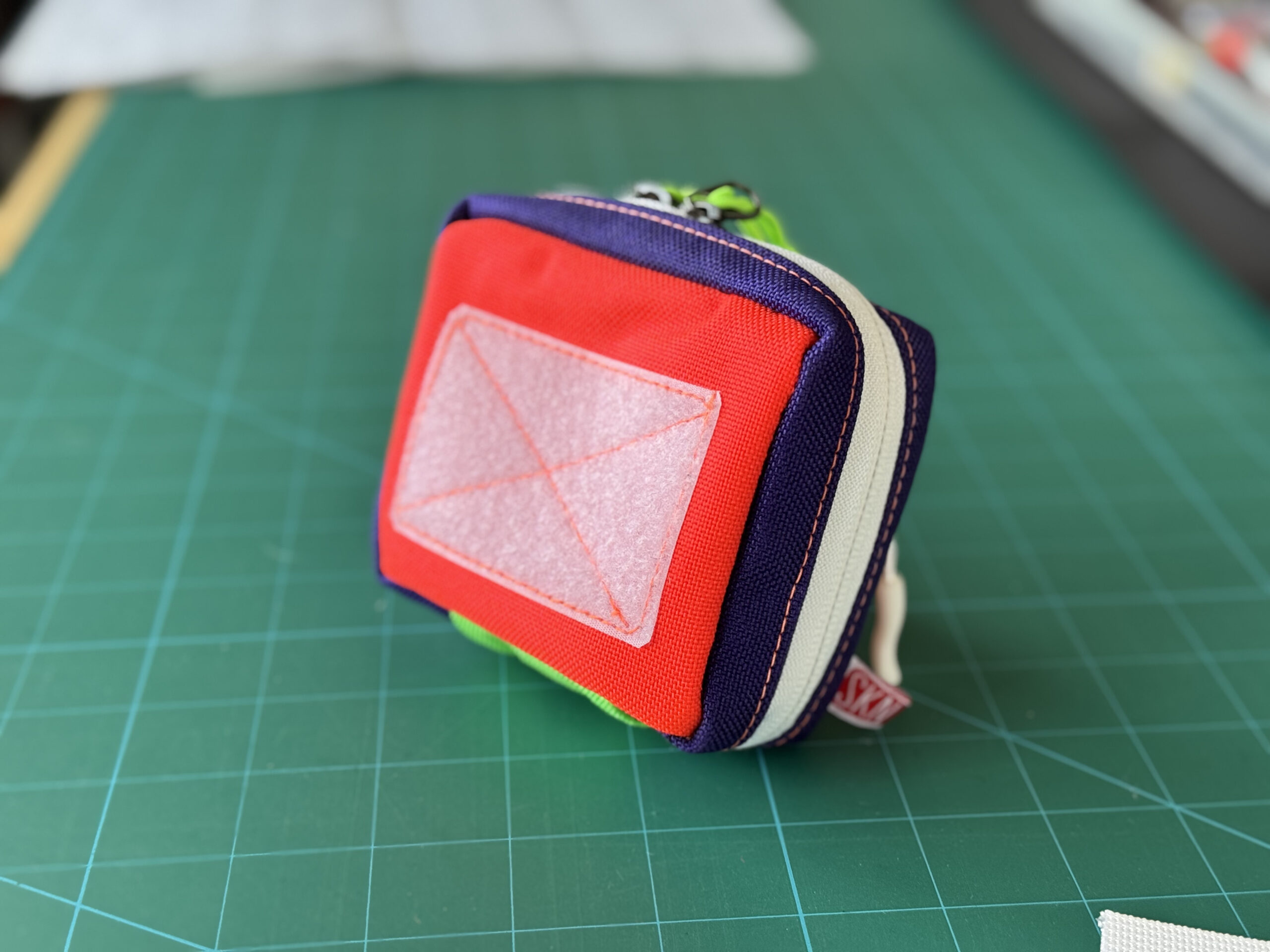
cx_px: 635
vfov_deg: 30.3
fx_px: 1761
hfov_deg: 39.7
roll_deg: +0.1
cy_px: 476
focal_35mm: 48
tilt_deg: -26.0
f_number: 1.78
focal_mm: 6.76
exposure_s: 1/121
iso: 64
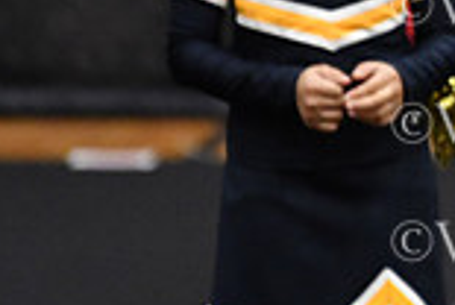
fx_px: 14195
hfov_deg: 1.8
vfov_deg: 1.2
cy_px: -54
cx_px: 816
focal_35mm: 1121
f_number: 2.8
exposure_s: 1/800
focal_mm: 200
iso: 5000
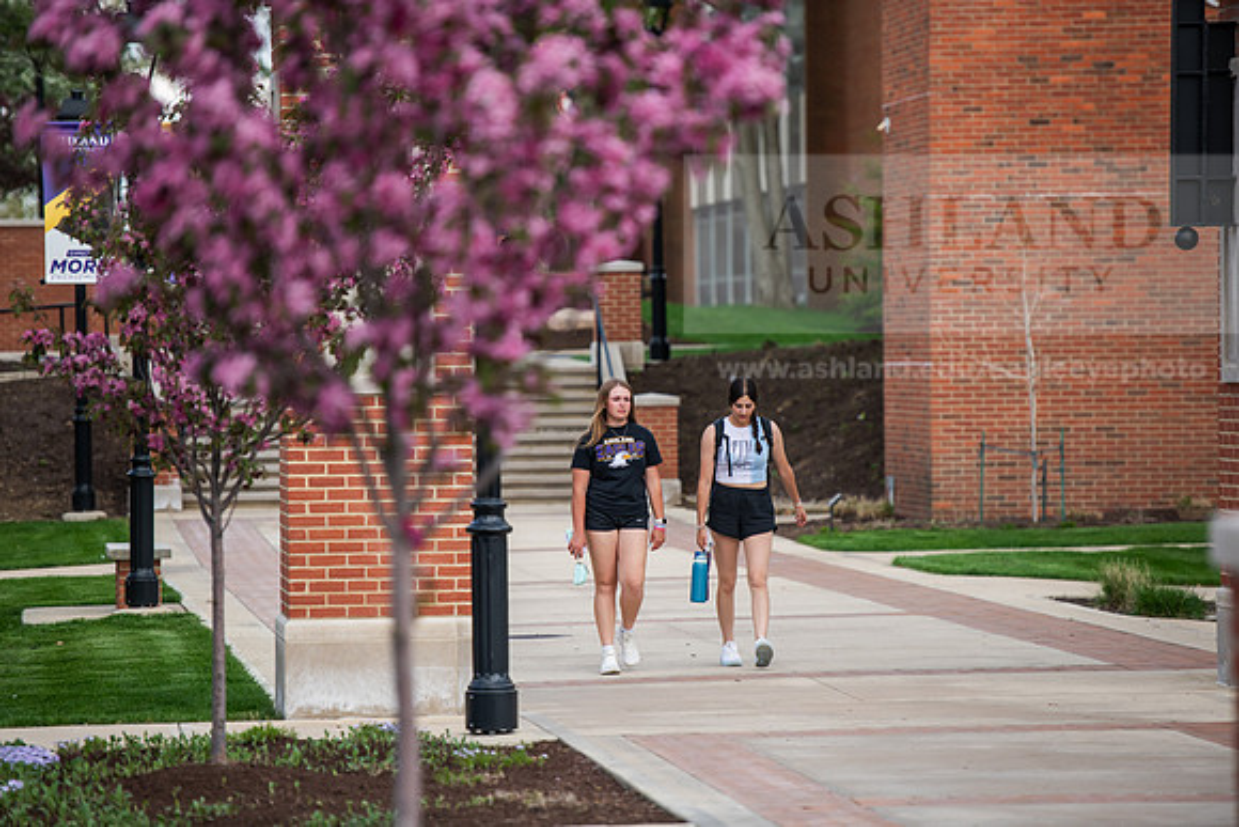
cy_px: 414
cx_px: 620
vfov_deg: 7.4
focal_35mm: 185
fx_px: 6368
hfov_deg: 11.1
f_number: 3.2
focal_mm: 185
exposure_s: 1/800
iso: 200
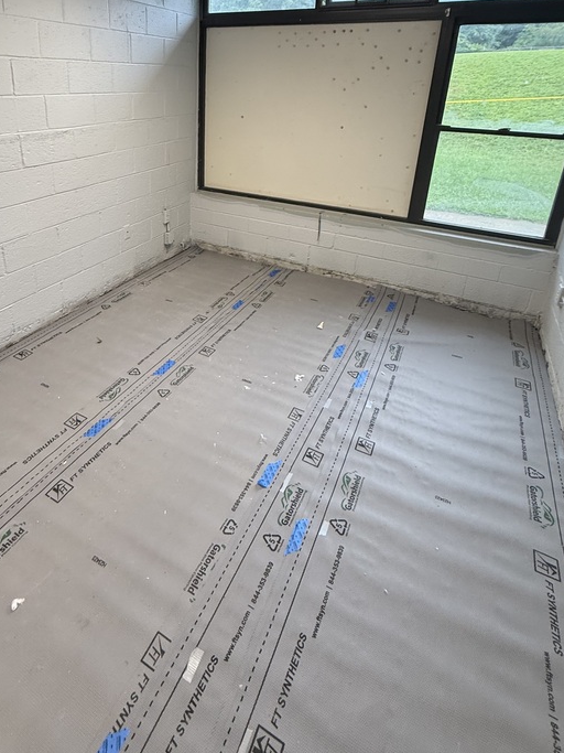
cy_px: 243
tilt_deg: -16.7
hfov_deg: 62.6
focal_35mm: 21
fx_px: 456
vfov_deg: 76.1
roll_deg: +0.9
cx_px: 214
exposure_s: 1/120
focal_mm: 2.22
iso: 160
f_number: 2.2
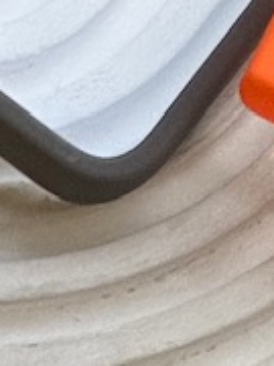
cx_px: 294
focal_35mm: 547
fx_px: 5773
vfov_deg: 3.6
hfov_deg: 2.7
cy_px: -394
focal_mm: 9
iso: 400
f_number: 2.8
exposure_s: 1/50
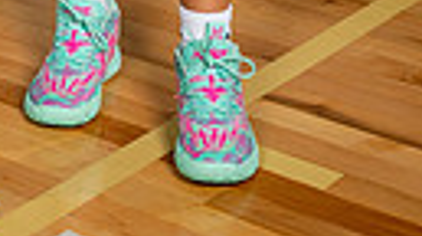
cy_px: -469
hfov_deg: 15.5
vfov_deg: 7.6
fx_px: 1552
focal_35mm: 139
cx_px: 154
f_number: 8
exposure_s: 1/500
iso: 250
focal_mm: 38
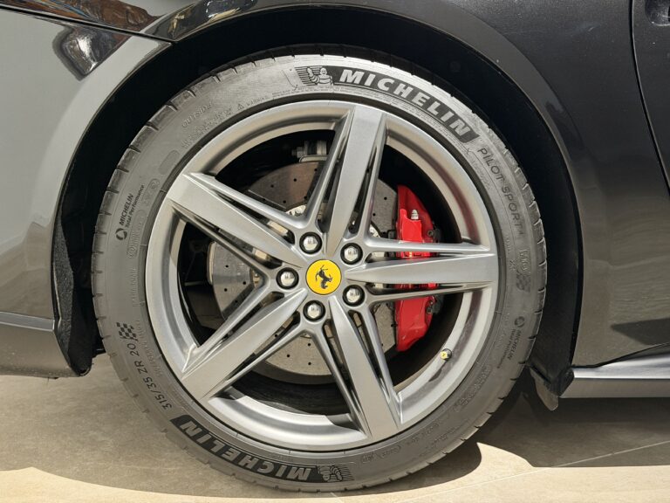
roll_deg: +0.0
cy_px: 252
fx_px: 929
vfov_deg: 30.3
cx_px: 335
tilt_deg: -8.9
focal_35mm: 48
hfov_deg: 39.7
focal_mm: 6.76
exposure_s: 1/33
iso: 320
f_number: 1.78
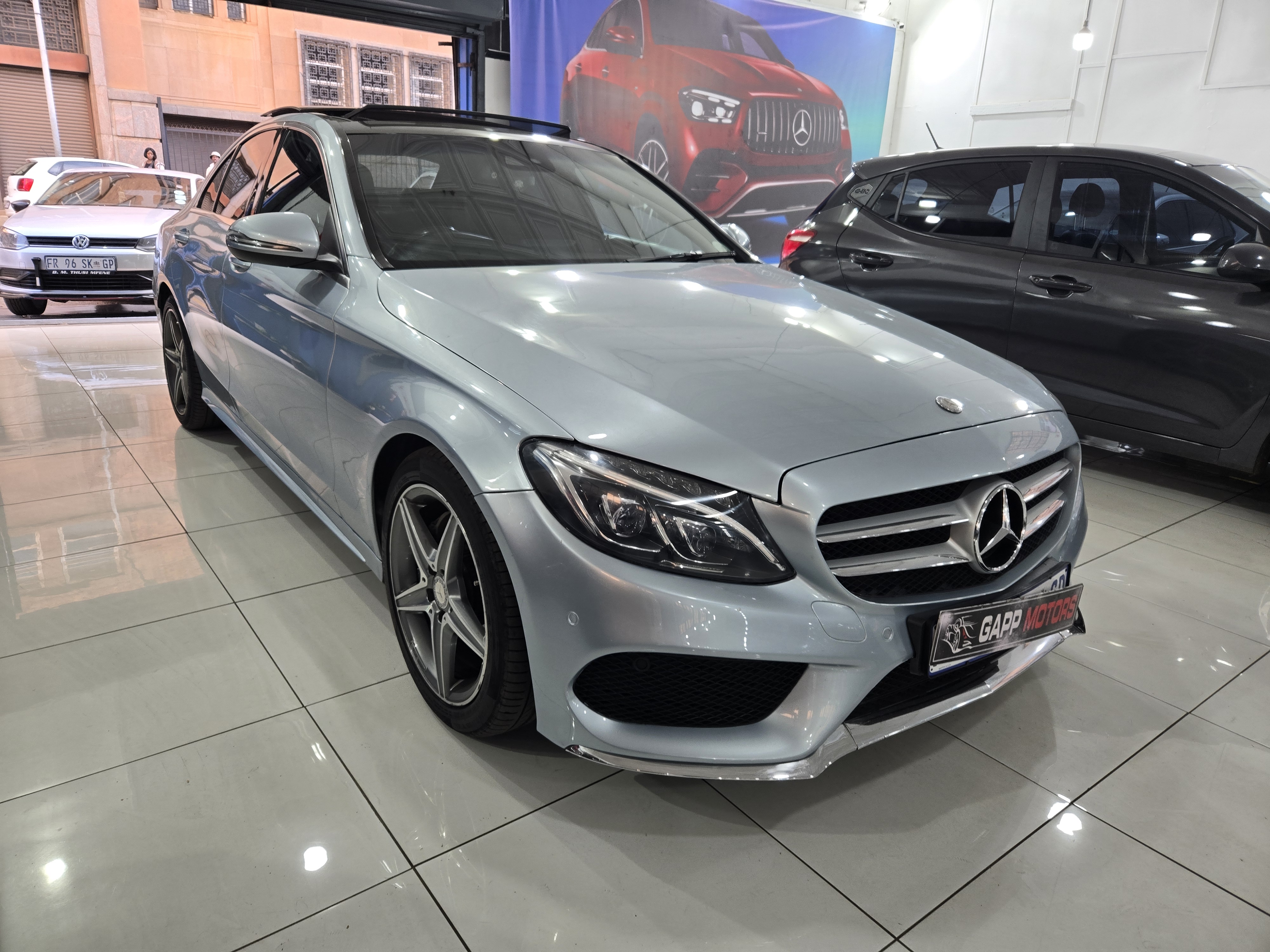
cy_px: 476
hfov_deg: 73.9
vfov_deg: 58.9
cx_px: 635
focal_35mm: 23
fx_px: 844
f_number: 1.8
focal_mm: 5.4
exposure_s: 1/100
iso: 50
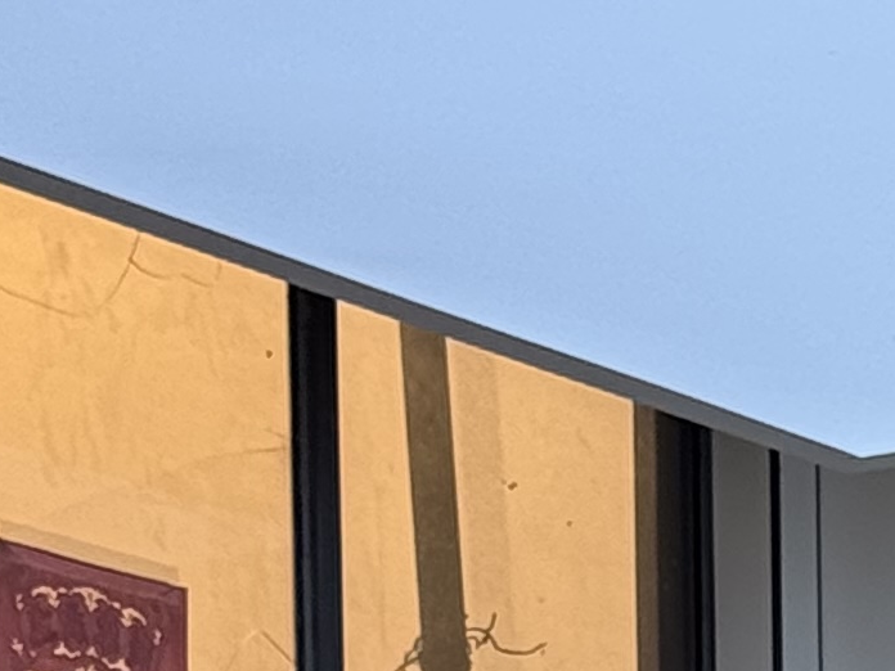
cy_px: 1779
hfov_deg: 7.0
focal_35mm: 278
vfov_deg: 5.1
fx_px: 7188
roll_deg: +0.8
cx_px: 1402
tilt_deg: +2.1
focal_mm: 6.76
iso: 64
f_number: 1.78
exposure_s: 1/783
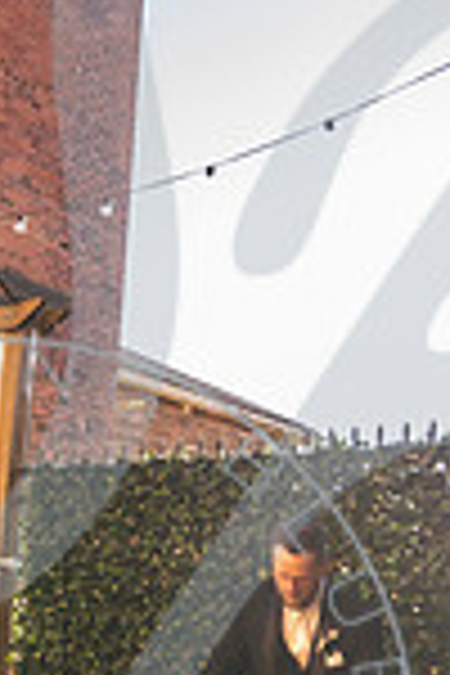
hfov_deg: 25.0
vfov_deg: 36.7
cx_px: 202
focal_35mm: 54
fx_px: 1012
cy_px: 414
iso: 250
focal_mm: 18
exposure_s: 1/500
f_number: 2.8
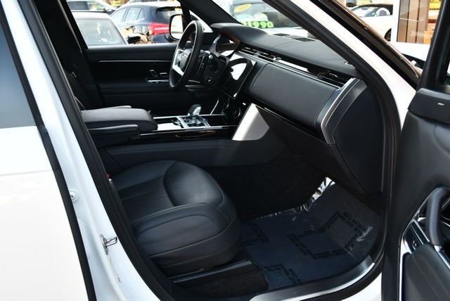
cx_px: 225
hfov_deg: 53.1
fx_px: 450
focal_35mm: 36
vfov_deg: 36.9
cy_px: 150
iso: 400
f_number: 3.5
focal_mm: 18
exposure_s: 1/250
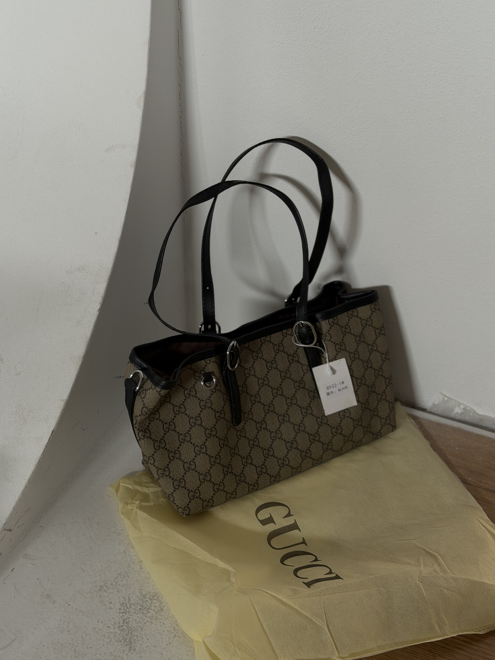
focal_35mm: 48
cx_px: 248
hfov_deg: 30.3
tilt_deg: -37.1
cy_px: 330
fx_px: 915
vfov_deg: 39.7
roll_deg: -0.9
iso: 100
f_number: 1.78
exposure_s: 1/60
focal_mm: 6.76
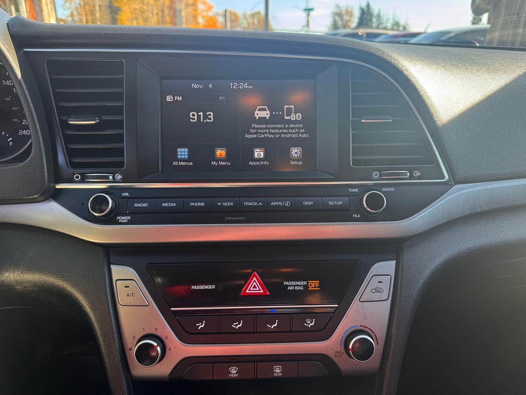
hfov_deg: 71.6
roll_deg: -0.7
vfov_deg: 56.8
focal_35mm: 24
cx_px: 263
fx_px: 365
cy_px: 198
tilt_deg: -19.4
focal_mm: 6.76
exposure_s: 1/148
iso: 64
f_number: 1.78
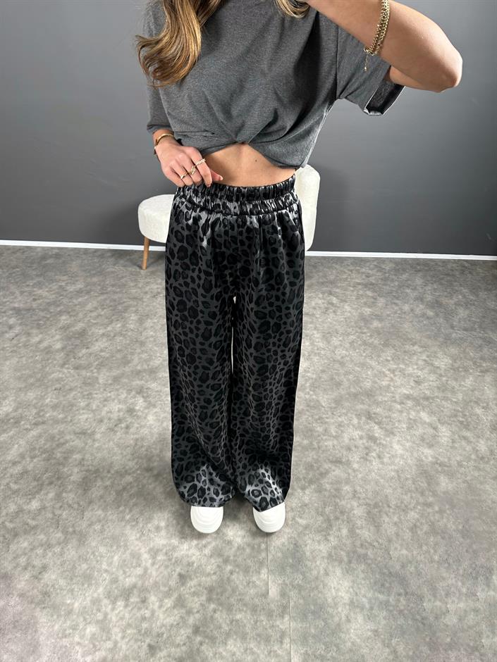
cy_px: 331
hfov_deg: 56.8
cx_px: 248
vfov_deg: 71.6
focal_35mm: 24
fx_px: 459
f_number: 1.78
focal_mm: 6.86
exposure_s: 1/50
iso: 125
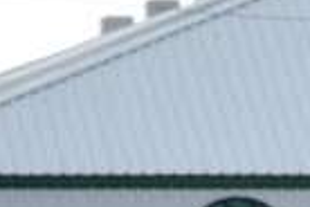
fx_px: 6699
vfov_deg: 1.8
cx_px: 946
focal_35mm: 778
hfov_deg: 2.6
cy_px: 683
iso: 100
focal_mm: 70
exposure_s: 1/250
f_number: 5.6
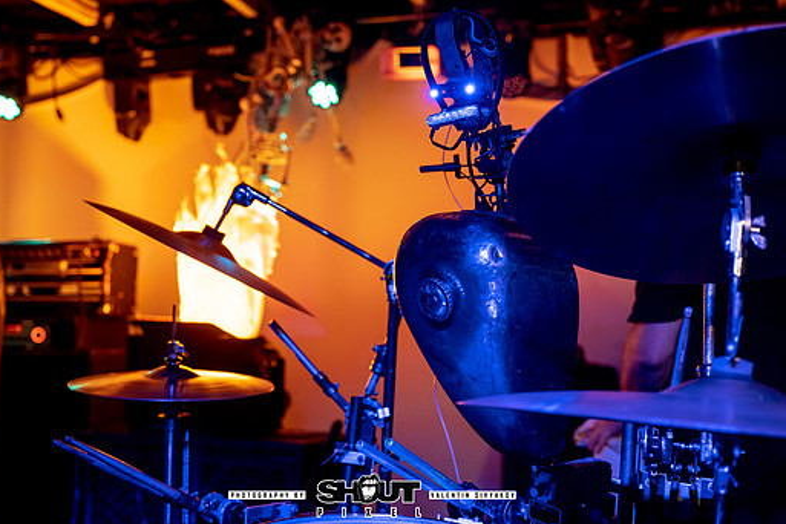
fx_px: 1157
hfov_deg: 37.5
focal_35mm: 53
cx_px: 372
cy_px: 247
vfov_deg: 25.5
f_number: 2.8
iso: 1000
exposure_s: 1/200
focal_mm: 46.9
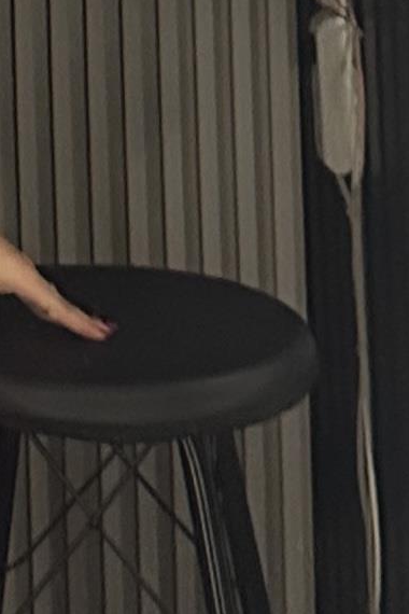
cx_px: -399
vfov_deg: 20.1
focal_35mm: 99
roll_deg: +0.7
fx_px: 1687
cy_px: 24
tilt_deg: -1.7
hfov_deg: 12.3
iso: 800
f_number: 1.78
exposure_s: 1/25
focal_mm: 6.86
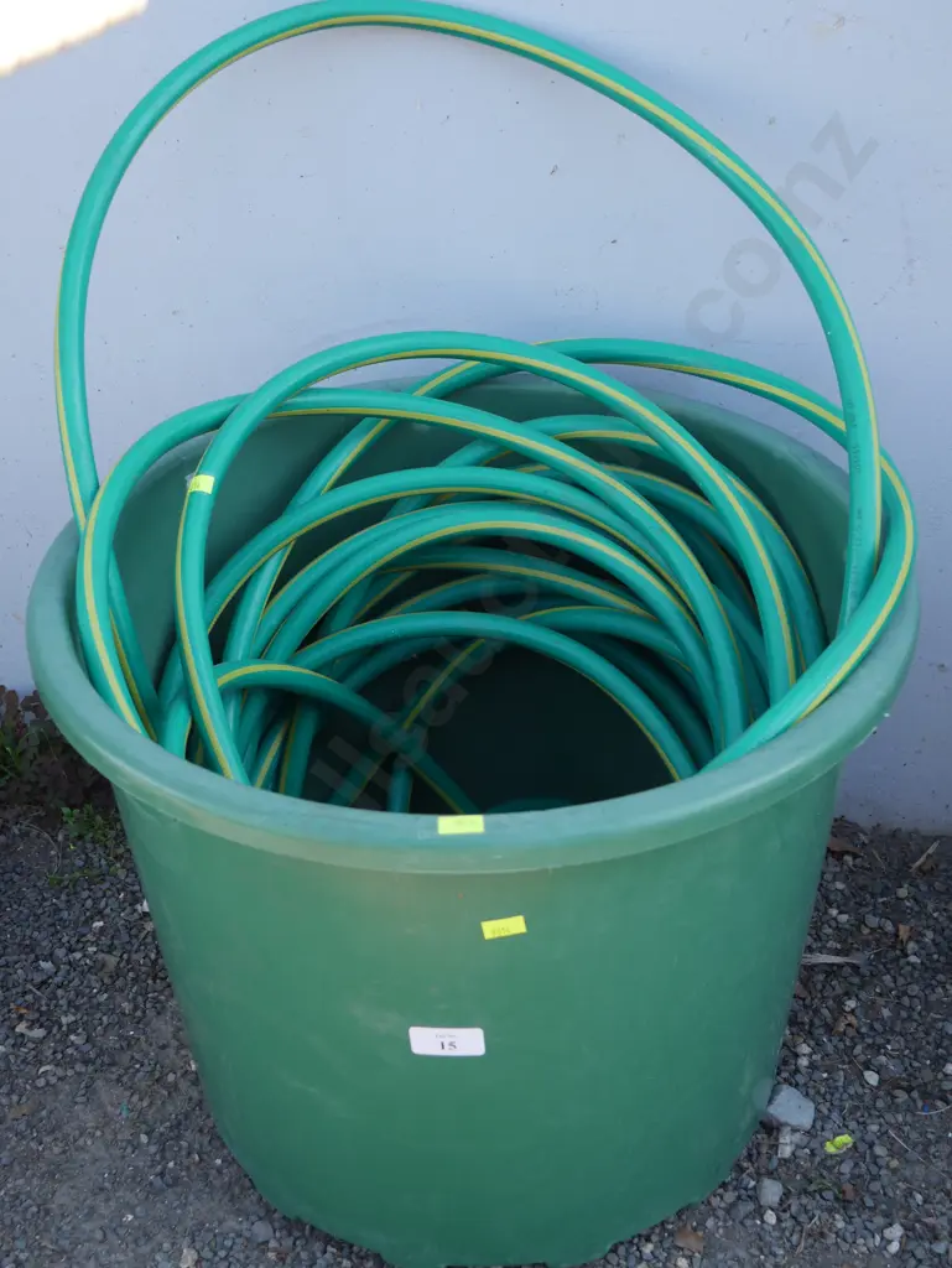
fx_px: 1759
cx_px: 476
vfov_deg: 39.6
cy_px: 634
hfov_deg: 30.3
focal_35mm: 48
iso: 200
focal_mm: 24
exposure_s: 1/100
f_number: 5.2
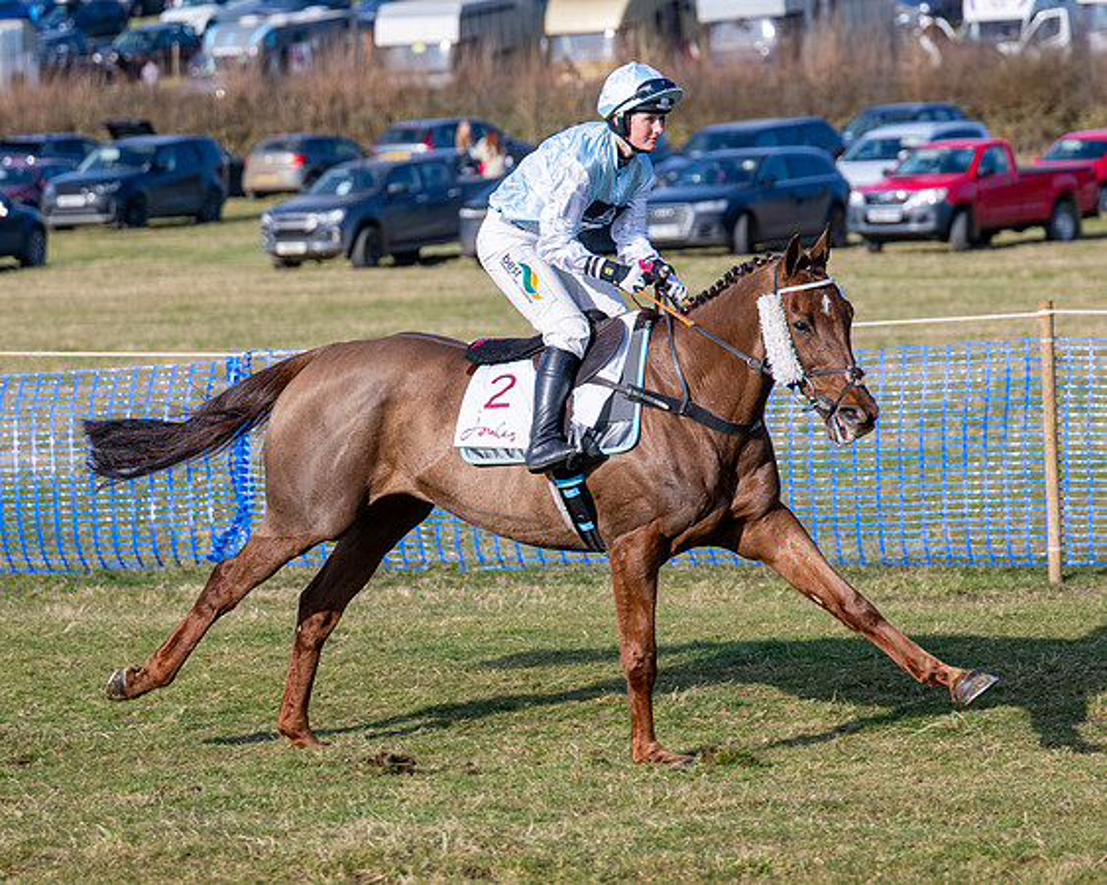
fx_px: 6176
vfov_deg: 8.2
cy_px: 436
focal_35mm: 189
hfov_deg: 10.2
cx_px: 504
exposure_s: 1/2000
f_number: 2.8
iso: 100
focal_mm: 95
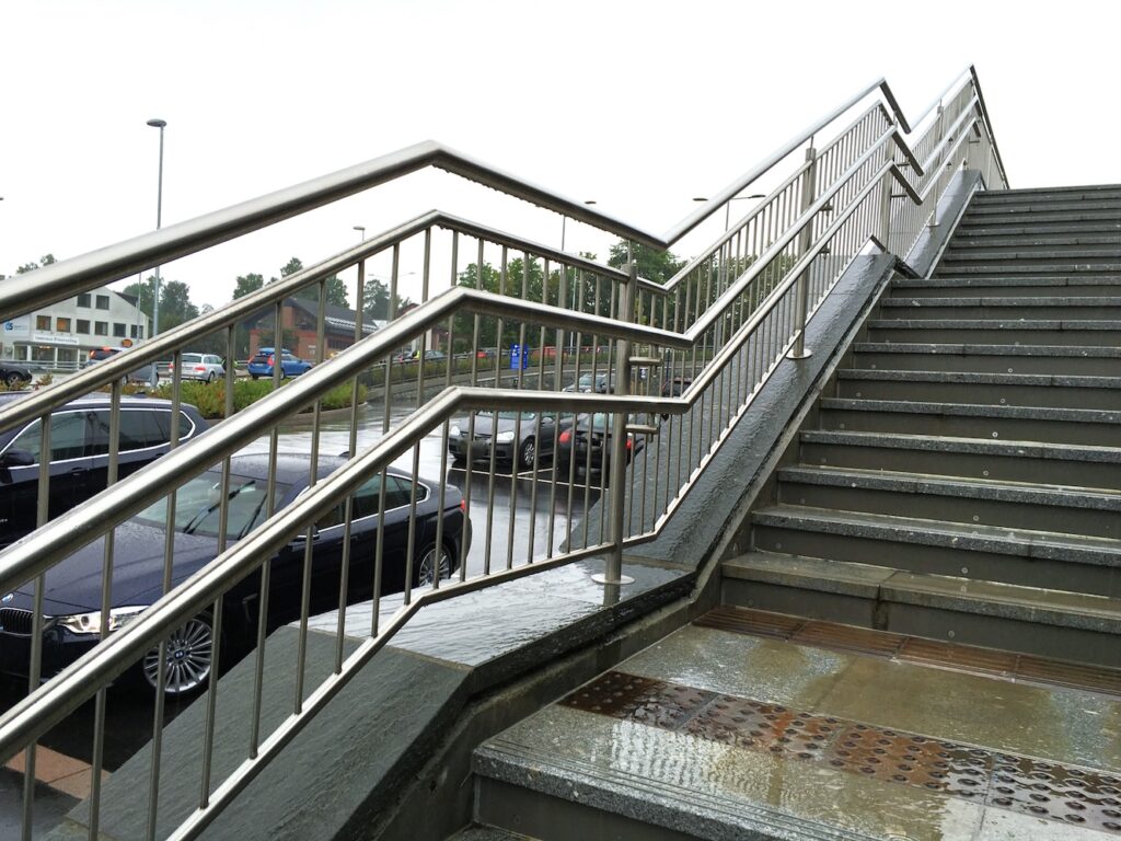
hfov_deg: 61.7
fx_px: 939
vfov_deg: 48.2
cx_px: 560
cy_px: 420
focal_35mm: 29
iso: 25
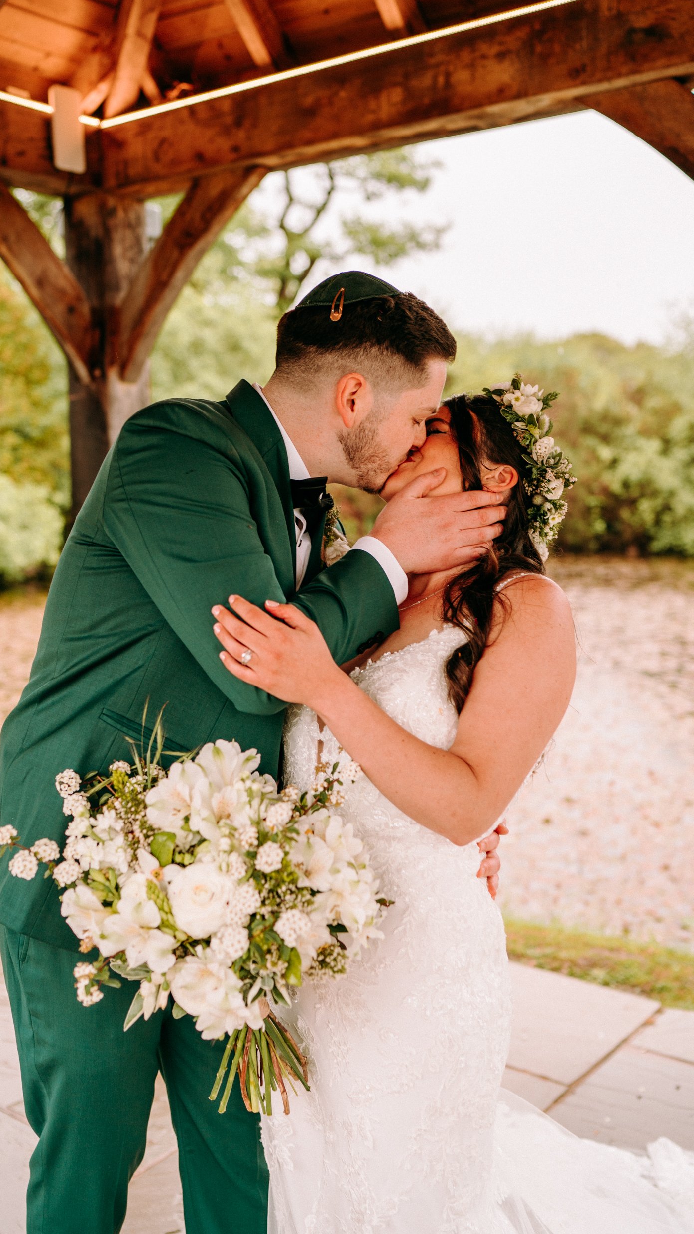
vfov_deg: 54.0
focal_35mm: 37
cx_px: 360
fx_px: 1210
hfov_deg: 32.0
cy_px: 614
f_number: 2.2
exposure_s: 1/250
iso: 125
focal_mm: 35
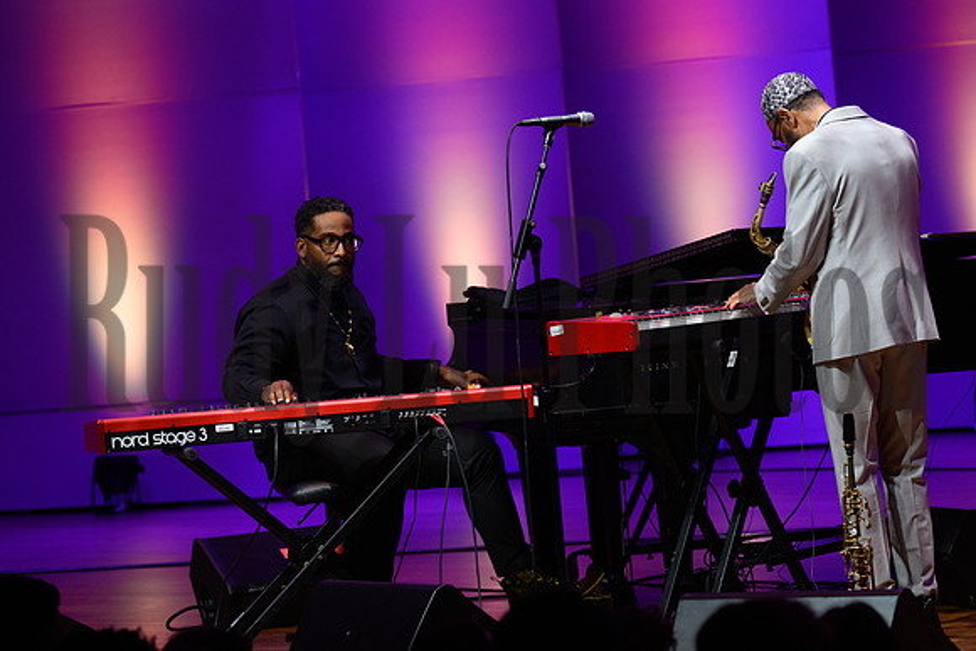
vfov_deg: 7.6
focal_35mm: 180
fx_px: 4881
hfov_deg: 11.4
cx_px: 488
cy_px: 326
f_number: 5.6
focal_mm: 180
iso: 3200
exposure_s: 1/400
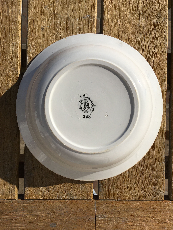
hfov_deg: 48.2
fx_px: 193
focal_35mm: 29
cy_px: 115
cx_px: 86
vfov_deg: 61.7
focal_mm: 4.15
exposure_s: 1/4049
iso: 25
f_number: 2.2
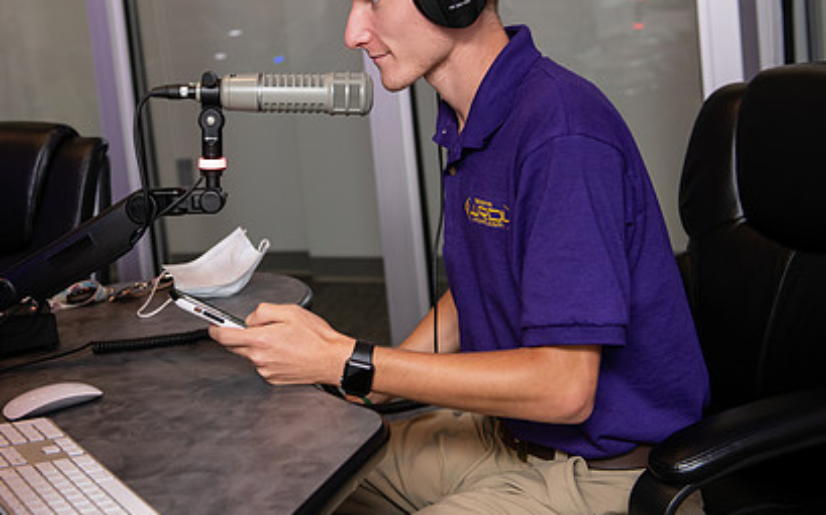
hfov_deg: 36.4
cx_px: 259
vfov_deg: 23.3
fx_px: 1237
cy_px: 140
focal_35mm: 55
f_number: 3.5
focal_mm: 38
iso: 800
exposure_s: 1/100
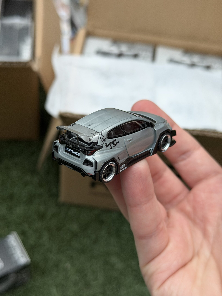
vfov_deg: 39.7
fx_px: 410
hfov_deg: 30.3
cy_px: 148
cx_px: 111
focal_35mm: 48
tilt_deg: -48.5
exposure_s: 1/59
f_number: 1.78
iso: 250
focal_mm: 6.76
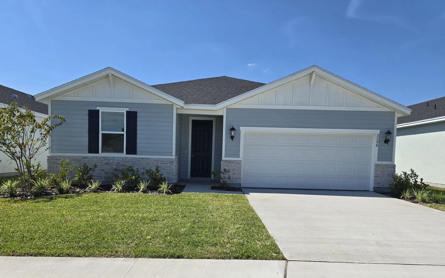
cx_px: 219
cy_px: 164
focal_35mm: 25
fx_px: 303
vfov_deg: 49.0
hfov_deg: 72.6
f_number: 1.7
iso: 12
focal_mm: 6.3
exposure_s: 1/1111
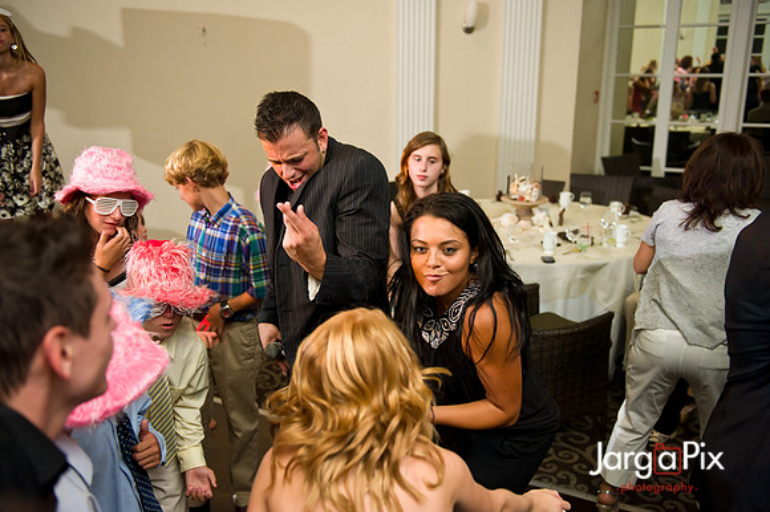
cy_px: 256
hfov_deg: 54.5
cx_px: 385
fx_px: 748
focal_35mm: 35
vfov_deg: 37.8
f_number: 3.2
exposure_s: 1/125
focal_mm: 35
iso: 1600
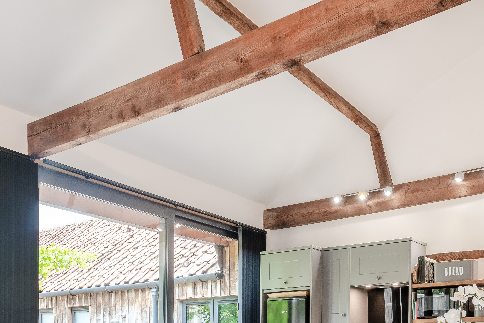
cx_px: 278
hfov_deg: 46.3
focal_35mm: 42
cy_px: 350
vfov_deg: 29.0
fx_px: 565
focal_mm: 19
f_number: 11
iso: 100
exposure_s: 1/2.5
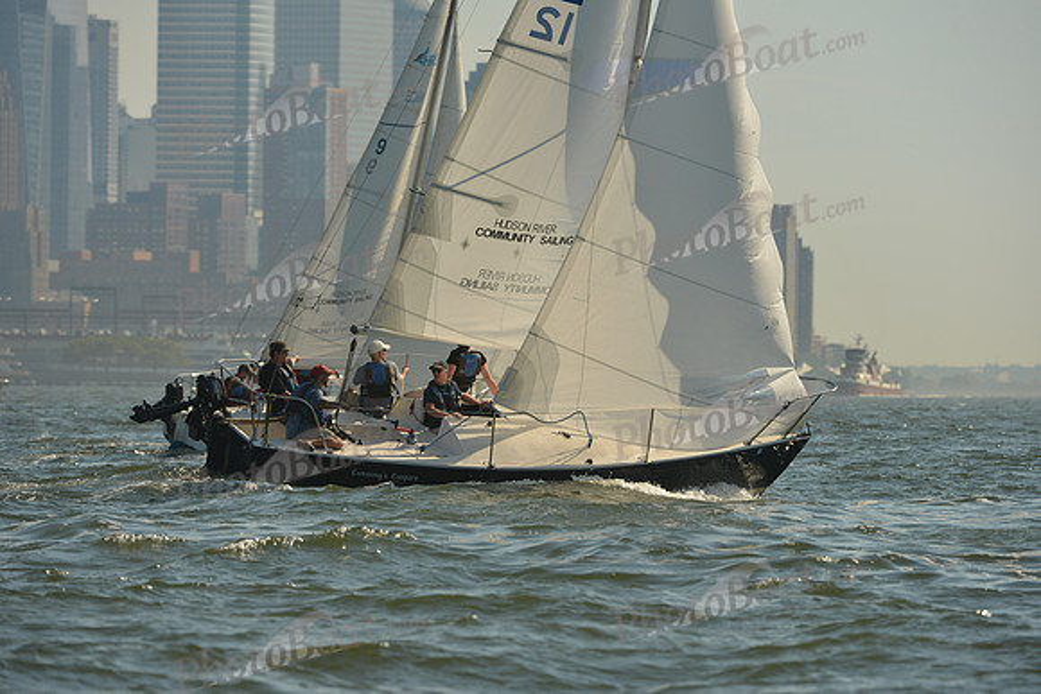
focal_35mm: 330
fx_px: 9544
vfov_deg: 4.2
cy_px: 347
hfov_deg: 6.2
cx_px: 520
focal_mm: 330
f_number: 7.1
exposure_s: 1/1600
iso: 320
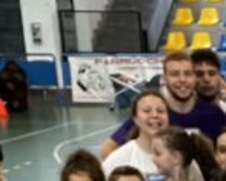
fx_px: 1045
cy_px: 419
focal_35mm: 156
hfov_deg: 11.6
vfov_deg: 9.0
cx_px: 386
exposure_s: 1/50
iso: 320
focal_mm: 2.71
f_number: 2.2
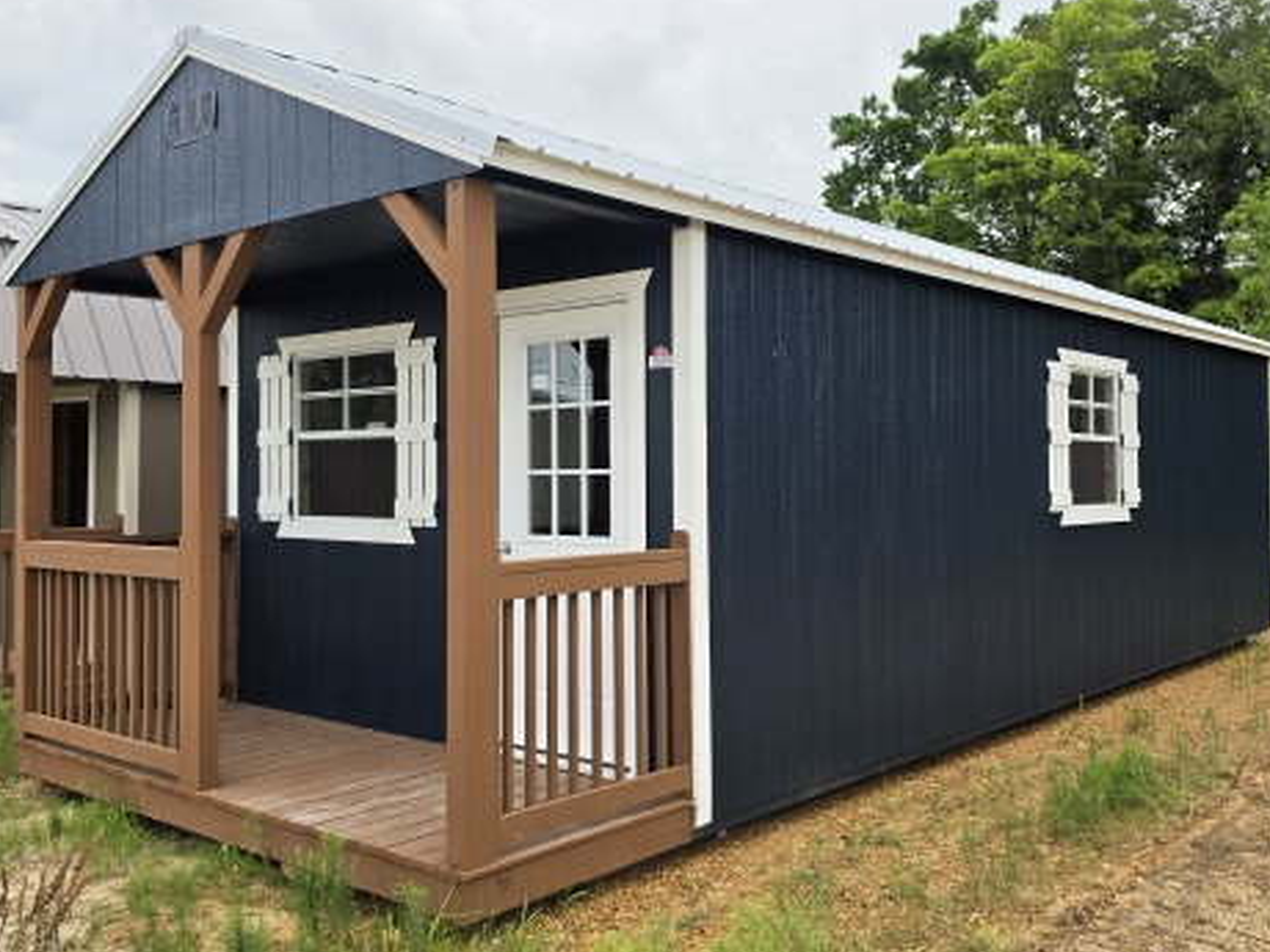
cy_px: 466
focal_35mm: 32
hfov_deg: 56.8
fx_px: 1174
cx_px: 638
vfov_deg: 44.2
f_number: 1.4
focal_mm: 6.5
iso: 64
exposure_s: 1/5151
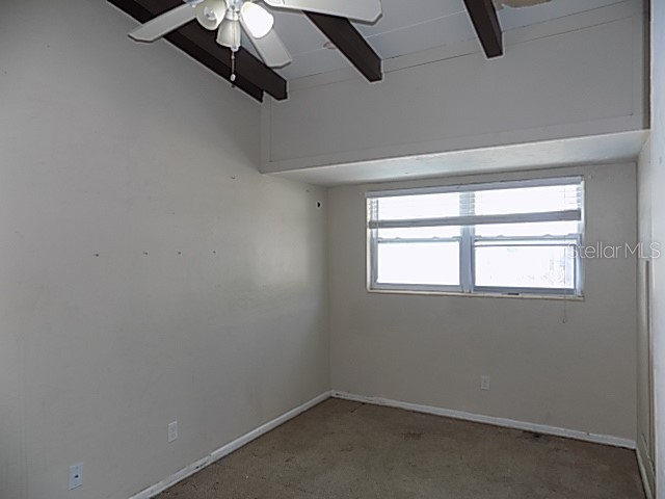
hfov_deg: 73.9
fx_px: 442
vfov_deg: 58.9
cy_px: 250
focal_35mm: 23
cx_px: 332
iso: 80
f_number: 3.1
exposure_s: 1/40
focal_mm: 4
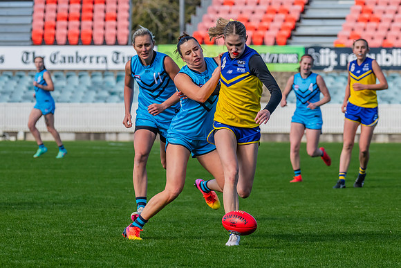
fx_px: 3649
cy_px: 132
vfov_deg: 4.2
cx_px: 204
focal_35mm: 328
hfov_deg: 6.3
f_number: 8
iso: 800
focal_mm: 250
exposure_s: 1/1250
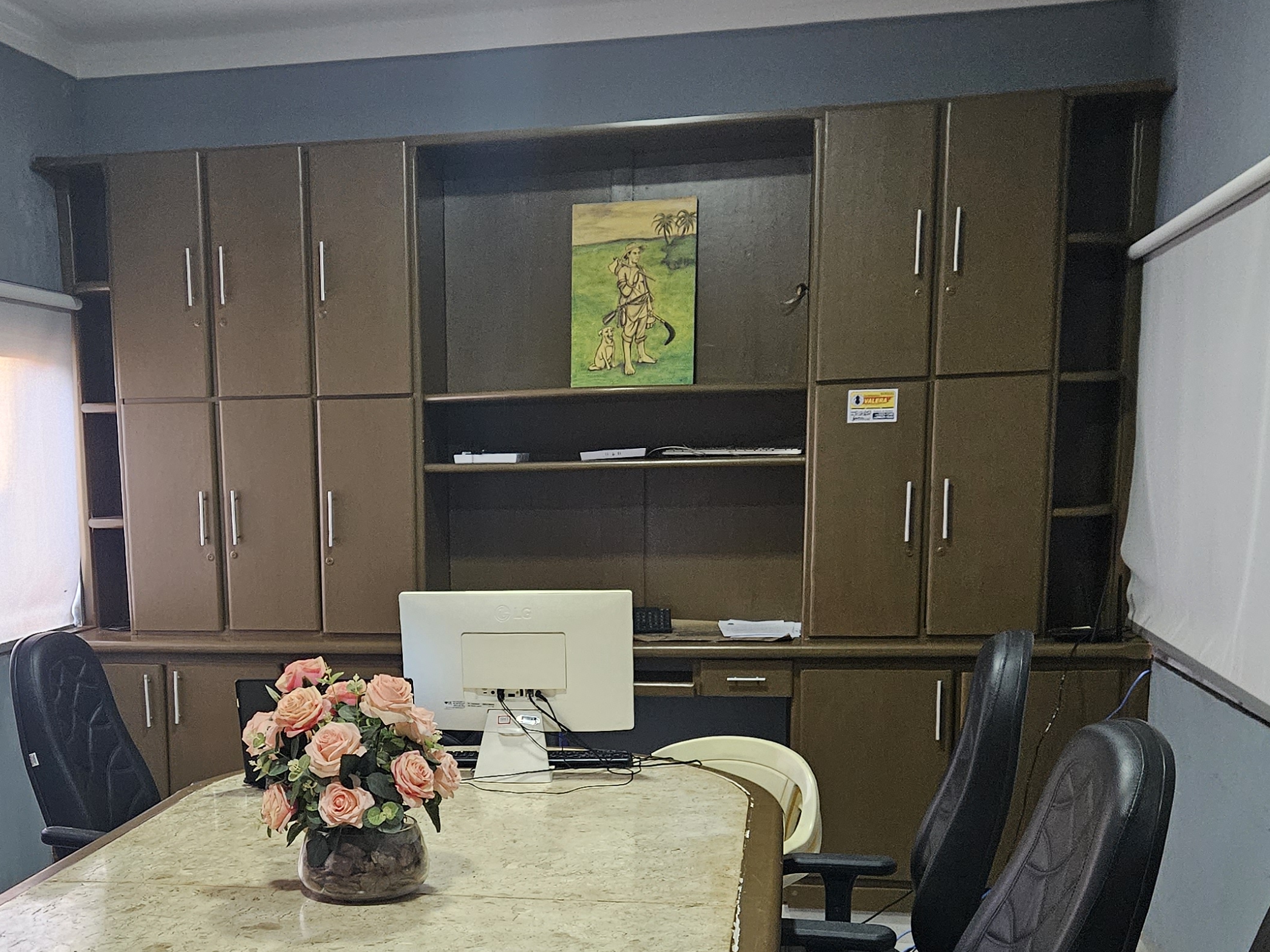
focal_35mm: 44
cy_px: 719
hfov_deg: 42.3
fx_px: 1614
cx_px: 406
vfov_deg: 32.2
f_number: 1.8
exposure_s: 1/170
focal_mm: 5.4
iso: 1000
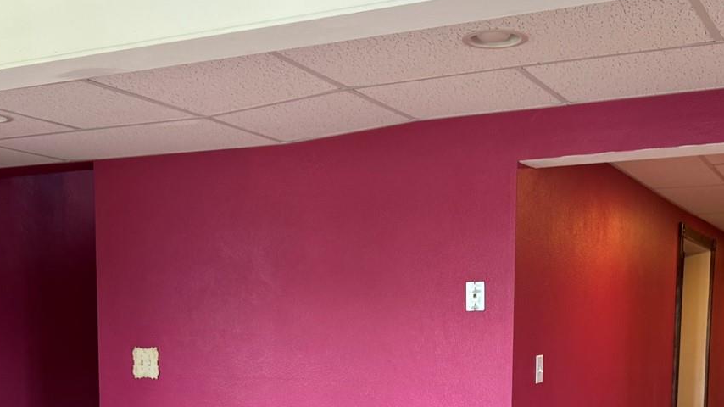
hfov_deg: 42.1
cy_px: 414
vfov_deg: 23.3
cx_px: 394
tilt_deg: -4.8
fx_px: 941
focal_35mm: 49
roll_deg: -0.5
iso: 125
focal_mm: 6.76
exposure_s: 1/60
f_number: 1.78
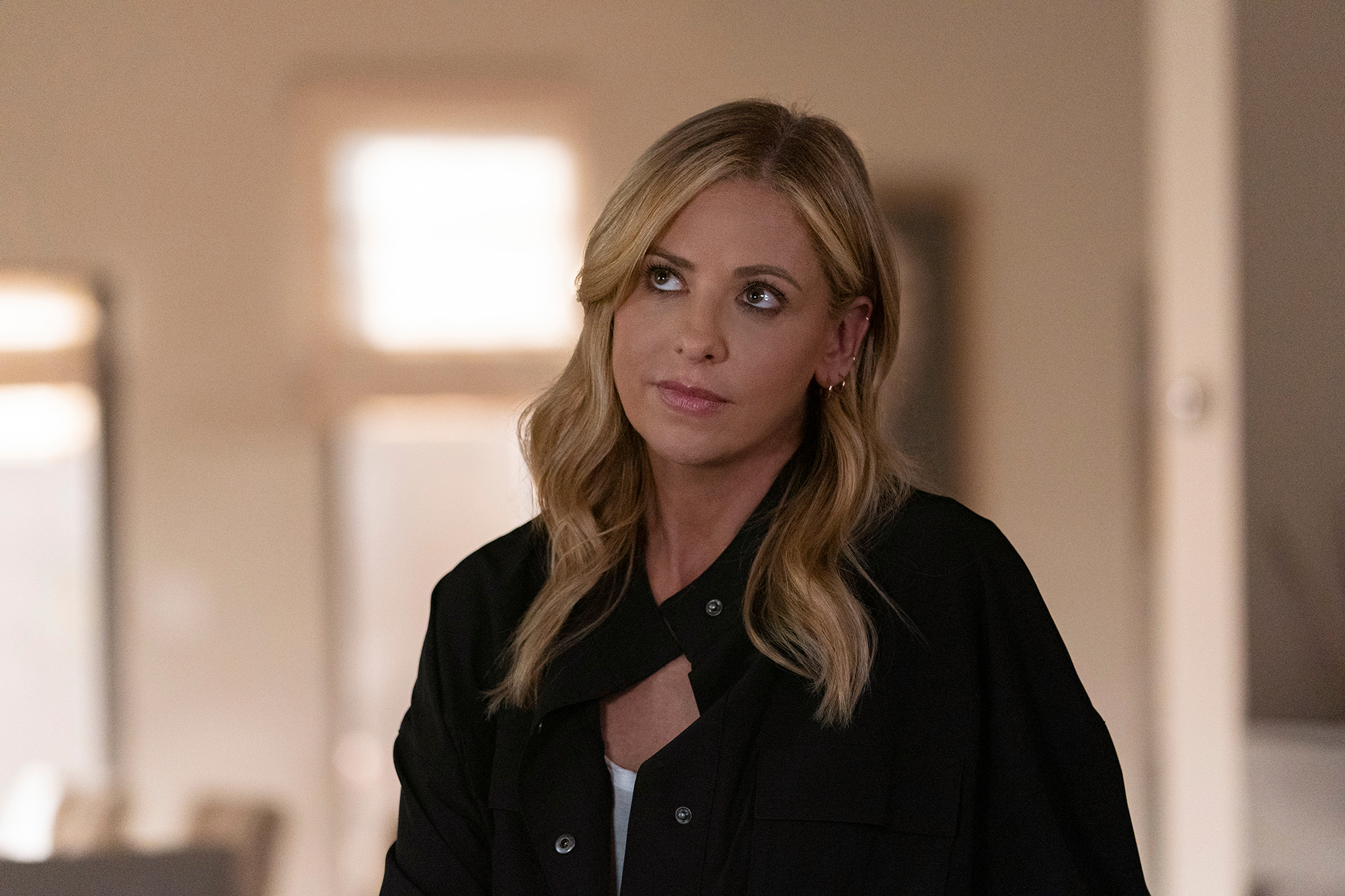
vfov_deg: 9.1
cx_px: 672
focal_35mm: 150
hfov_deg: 13.7
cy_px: 448
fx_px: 5603
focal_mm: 150
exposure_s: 1/125
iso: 4000
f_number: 3.5
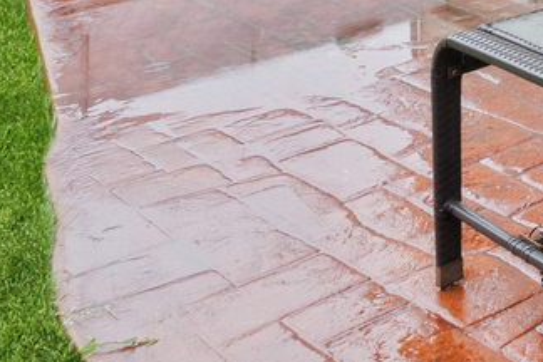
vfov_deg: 13.6
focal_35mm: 82
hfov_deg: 17.4
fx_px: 1244
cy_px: -411
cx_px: 1099
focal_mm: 11
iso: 200
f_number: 9
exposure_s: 1/60
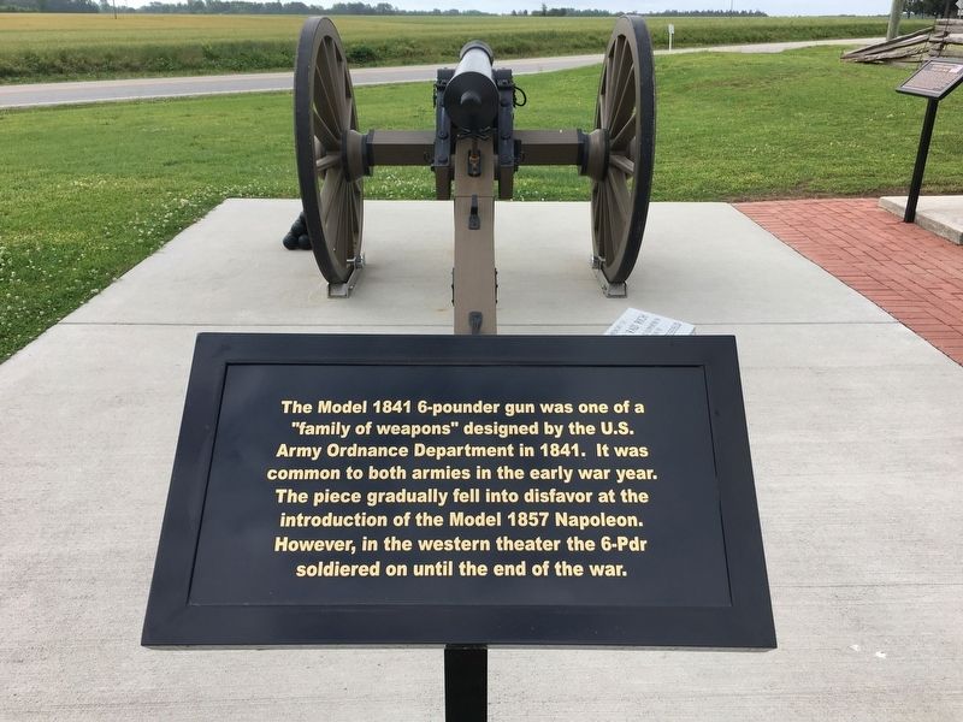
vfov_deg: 48.2
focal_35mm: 29
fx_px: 807
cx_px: 482
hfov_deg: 61.7
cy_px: 361
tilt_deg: -21.0
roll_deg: -0.5
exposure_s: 1/663
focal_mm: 4.15
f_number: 2.2
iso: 25
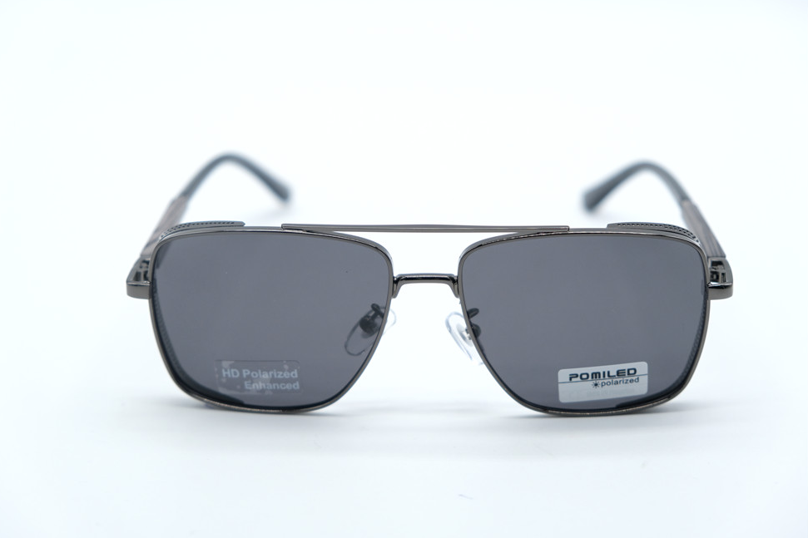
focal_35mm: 69
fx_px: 1548
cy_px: 264
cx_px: 397
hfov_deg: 29.2
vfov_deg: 19.7
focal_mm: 44.4
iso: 640
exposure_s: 1/1000
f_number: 4
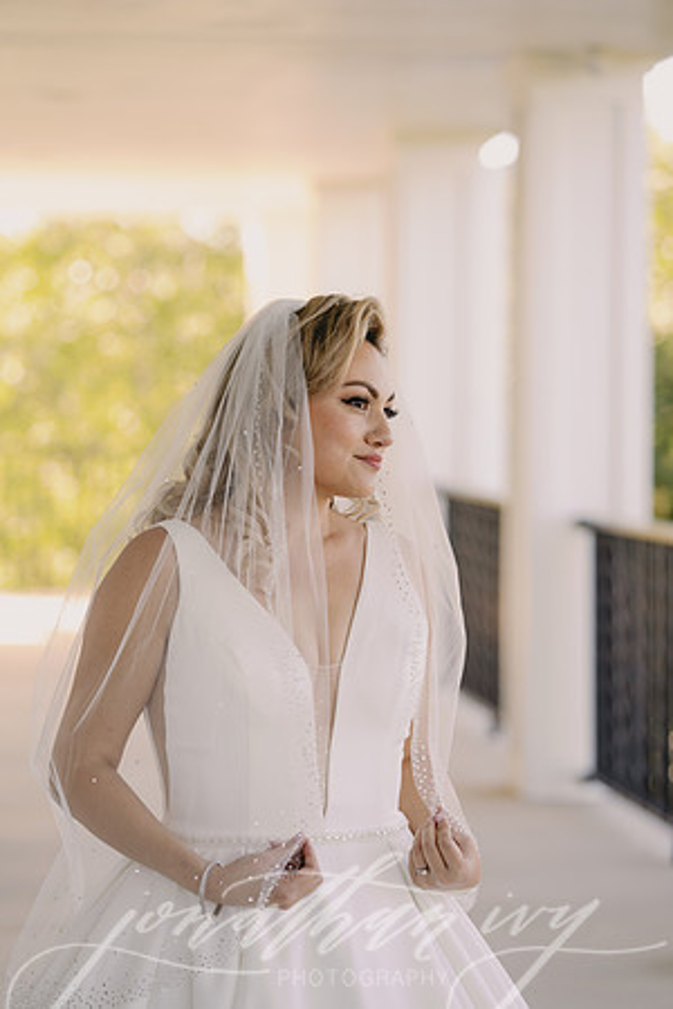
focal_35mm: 111
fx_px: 3112
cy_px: 504
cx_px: 336
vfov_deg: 18.4
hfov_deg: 12.3
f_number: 3.2
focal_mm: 111
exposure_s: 1/250
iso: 250
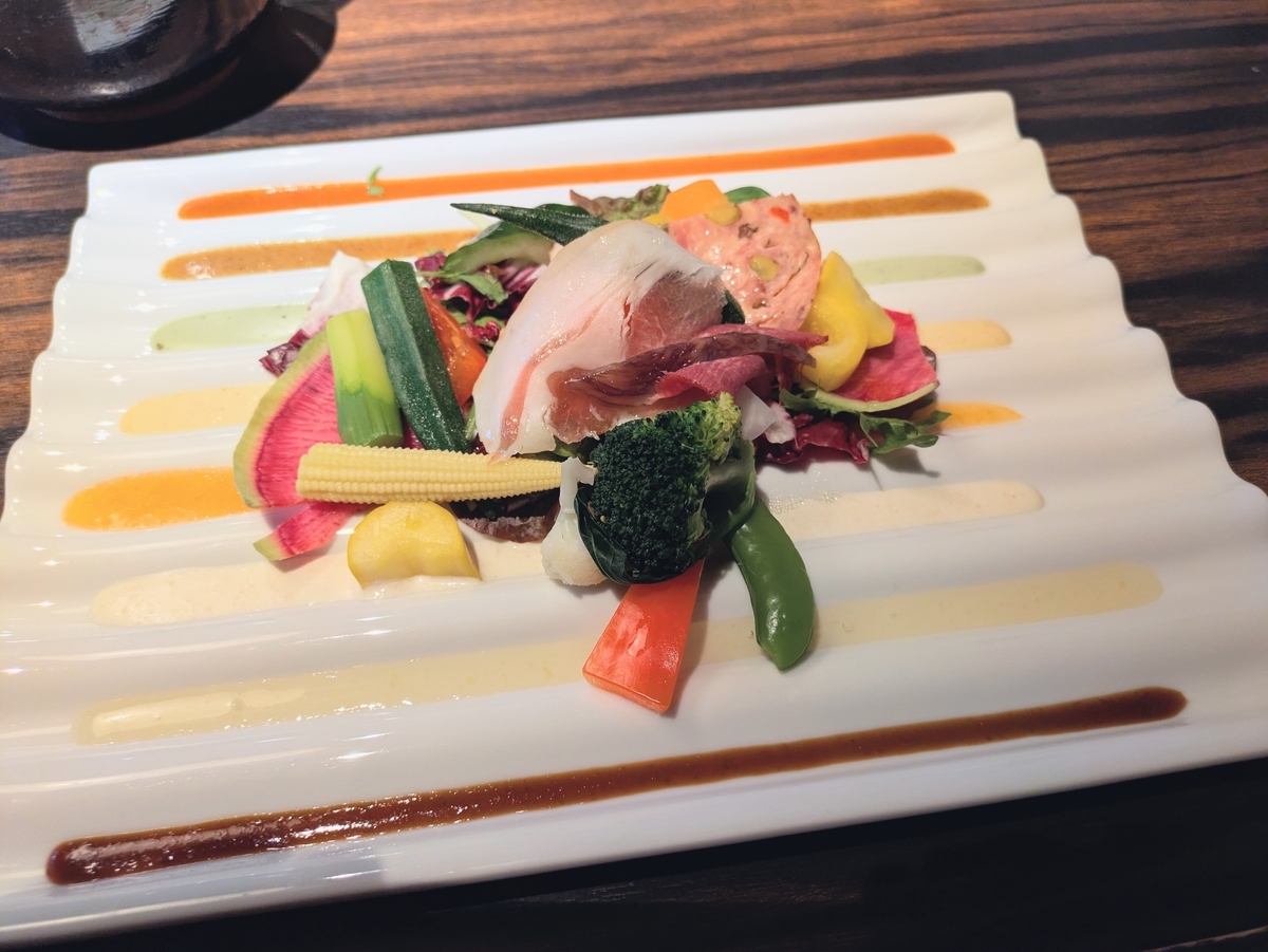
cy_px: 476
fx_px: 916
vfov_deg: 54.9
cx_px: 634
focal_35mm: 25
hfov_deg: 69.4
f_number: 1.89
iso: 114
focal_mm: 5.43
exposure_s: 1/30
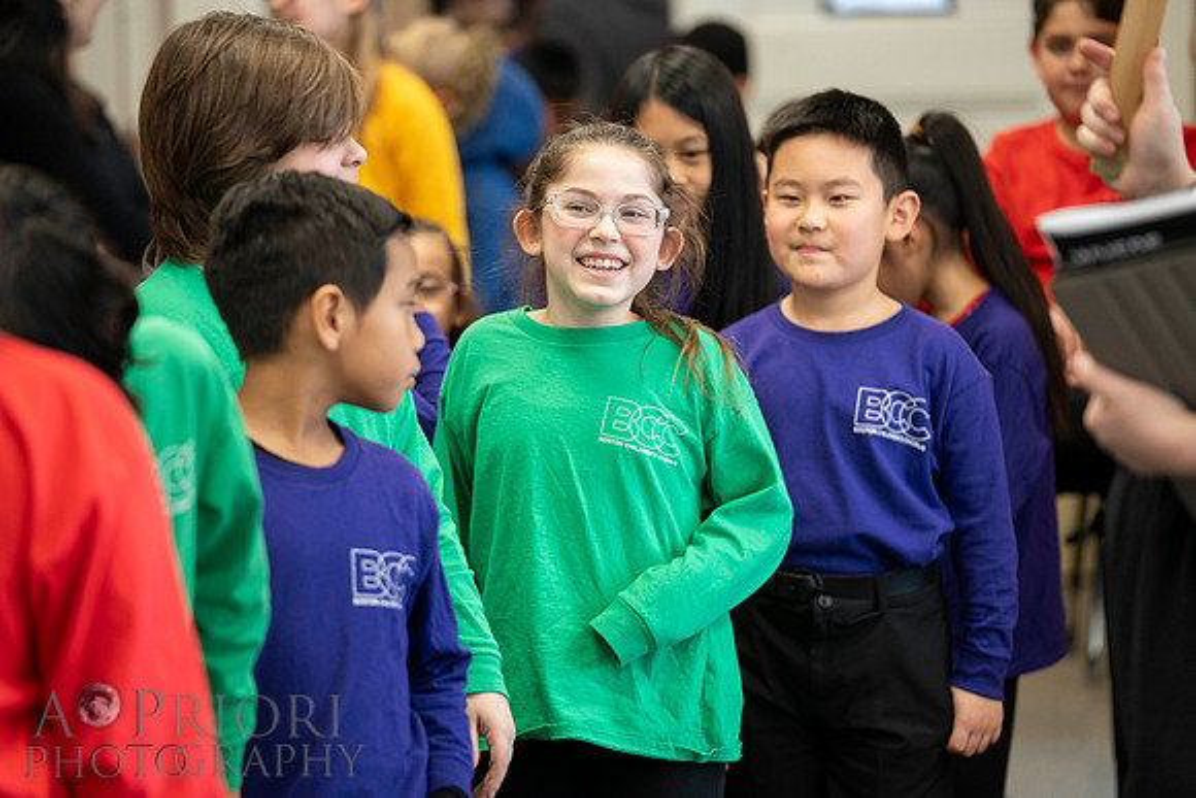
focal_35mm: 138
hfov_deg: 14.9
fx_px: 4586
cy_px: 399
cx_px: 598
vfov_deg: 9.9
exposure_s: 1/200
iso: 2500
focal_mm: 138
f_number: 2.8
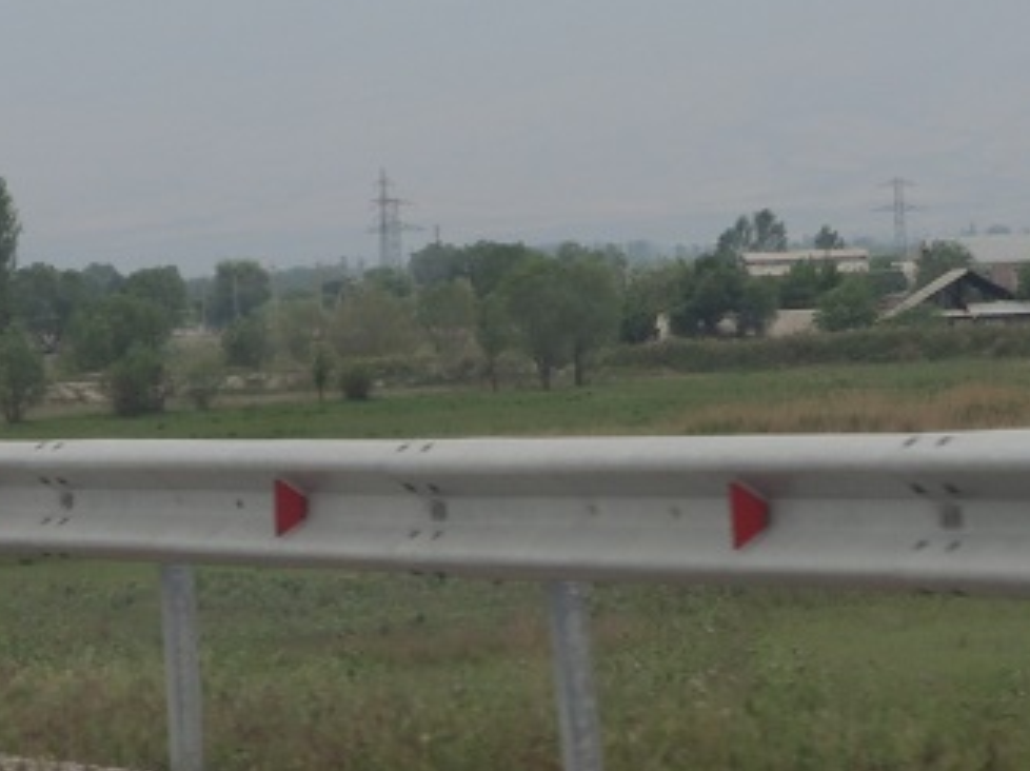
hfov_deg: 5.4
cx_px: 809
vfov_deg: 4.0
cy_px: -145
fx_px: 10972
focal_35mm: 369
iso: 80
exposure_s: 1/320
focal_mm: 19.7
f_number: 3.2
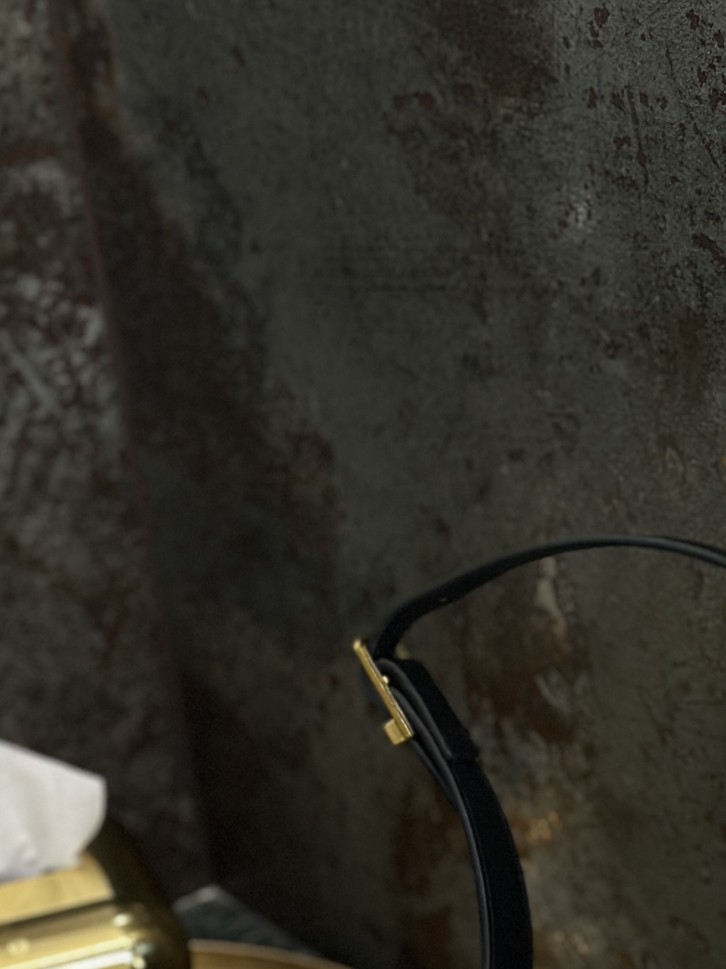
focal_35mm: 115
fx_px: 3216
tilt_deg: -31.7
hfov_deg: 12.7
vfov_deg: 16.7
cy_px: 995
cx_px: 776
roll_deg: +3.1
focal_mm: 6.86
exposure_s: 1/60
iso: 160
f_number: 1.78
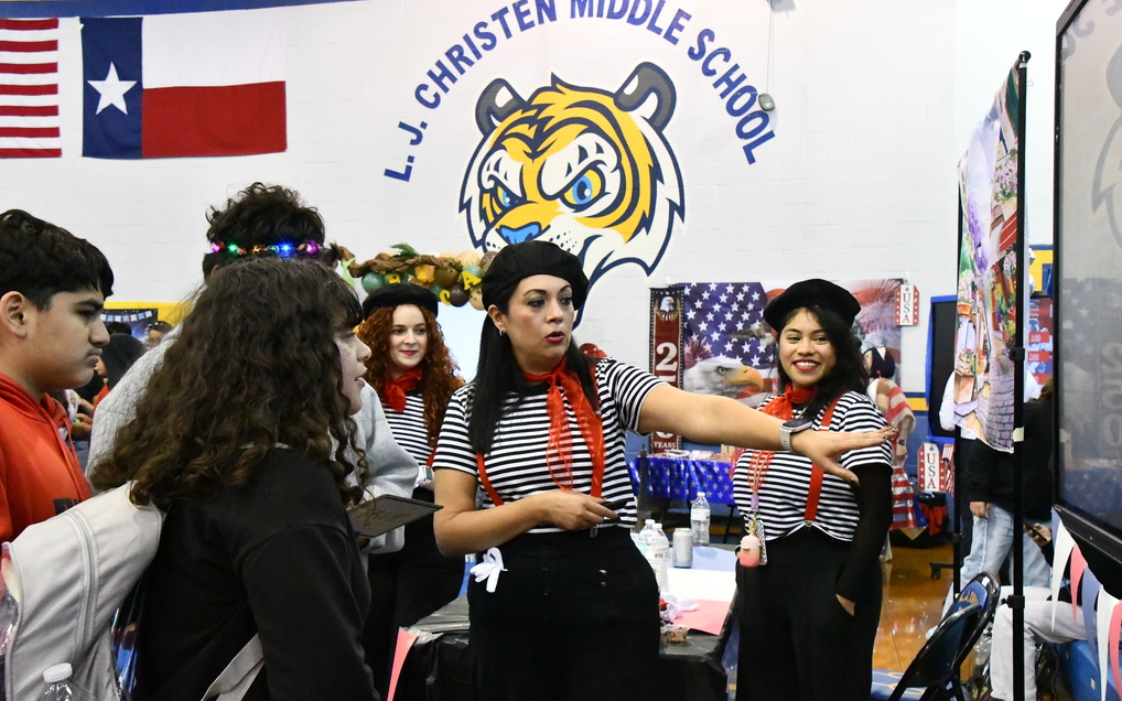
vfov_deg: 32.0
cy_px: 353
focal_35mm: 40
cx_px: 562
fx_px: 1223
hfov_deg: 49.3
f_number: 9
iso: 16000
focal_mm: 26
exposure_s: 1/320
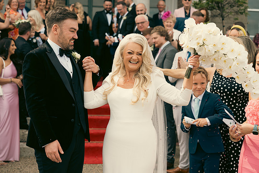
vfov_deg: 21.9
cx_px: 130
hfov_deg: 32.4
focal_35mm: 62
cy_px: 86
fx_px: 446
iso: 125
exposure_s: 1/640
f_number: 3.5
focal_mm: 62
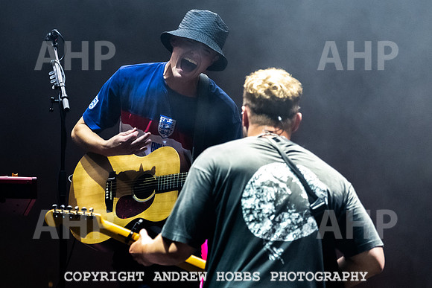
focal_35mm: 265
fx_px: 3185
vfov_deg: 5.2
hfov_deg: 7.8
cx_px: 138
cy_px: 115
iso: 4000
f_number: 2.8
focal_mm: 165
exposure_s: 1/400
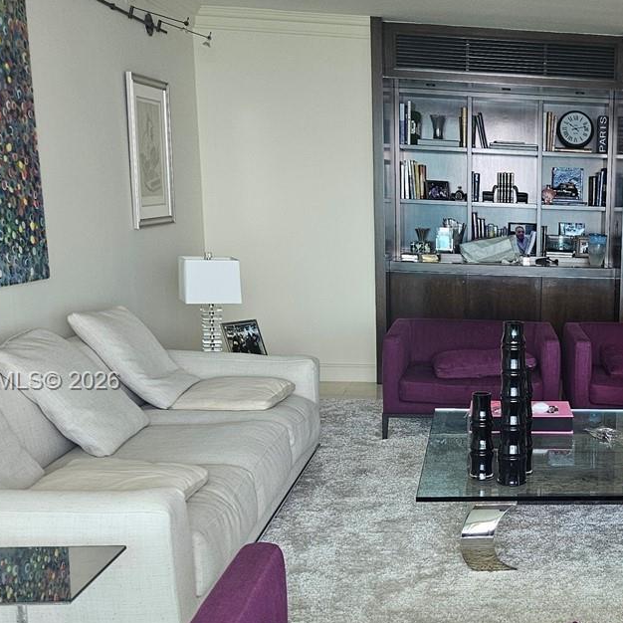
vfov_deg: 32.7
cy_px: 382
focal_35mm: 52
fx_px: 1059
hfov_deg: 30.7
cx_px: 606
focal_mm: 5.4
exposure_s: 1/180
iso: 125
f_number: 1.8
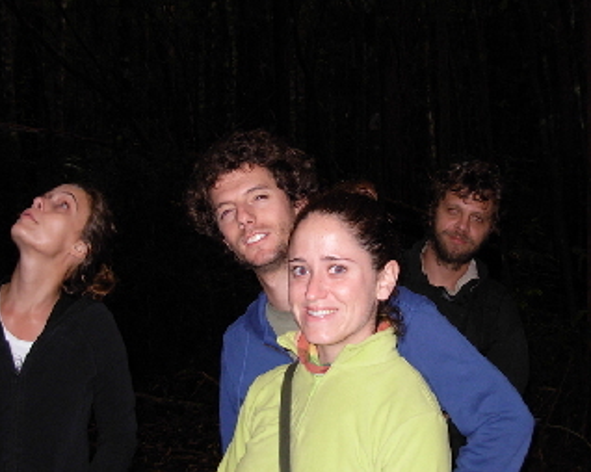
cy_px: 247
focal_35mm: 56
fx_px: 979
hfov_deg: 33.6
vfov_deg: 27.1
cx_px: 312
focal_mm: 6.3
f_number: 2.9
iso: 125
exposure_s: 1/50.7
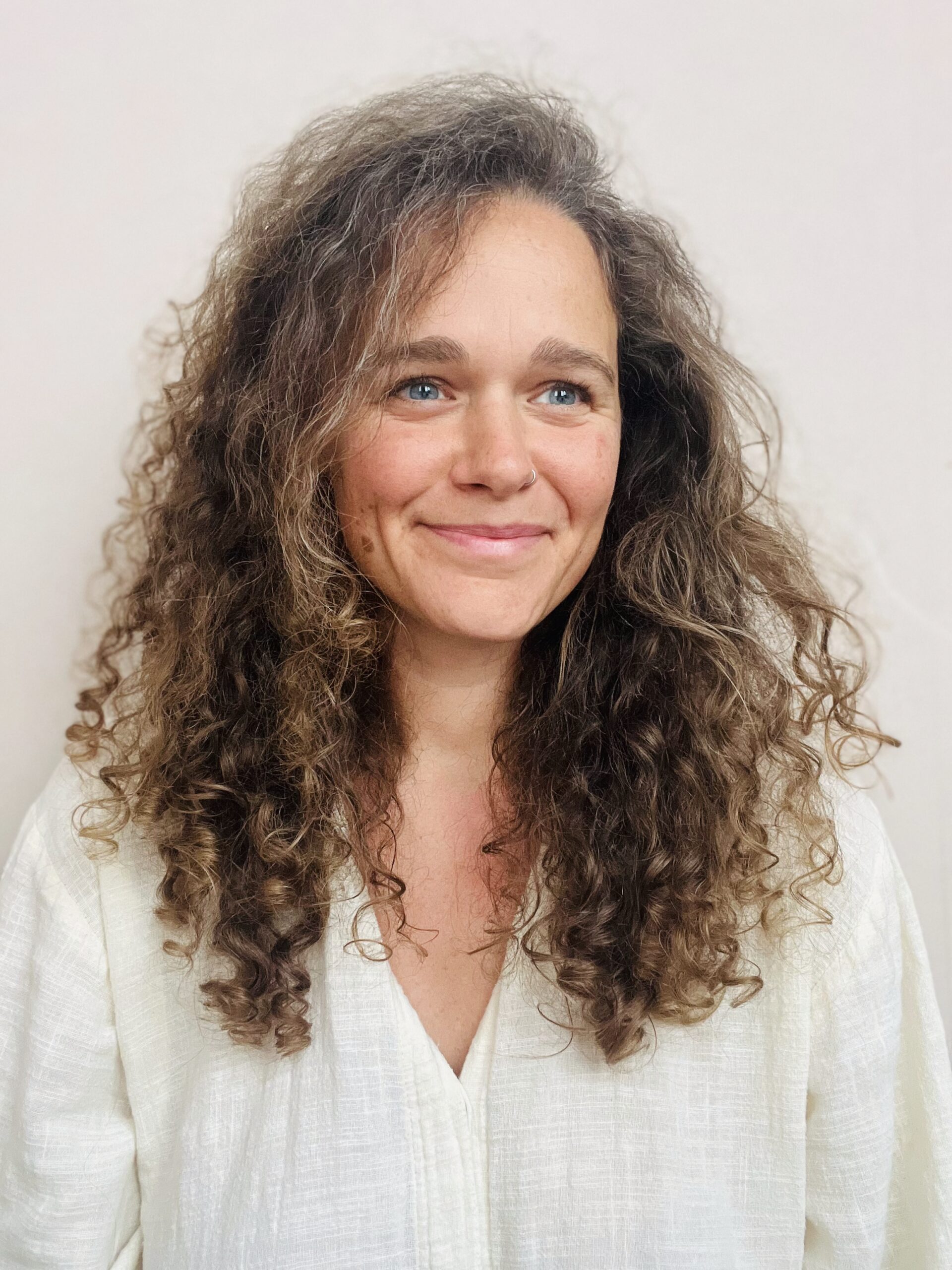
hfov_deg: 46.8
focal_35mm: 30
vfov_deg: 60.0
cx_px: 476
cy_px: 635
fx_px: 1100
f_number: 2.2
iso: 400
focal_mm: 2.71
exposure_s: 1/52
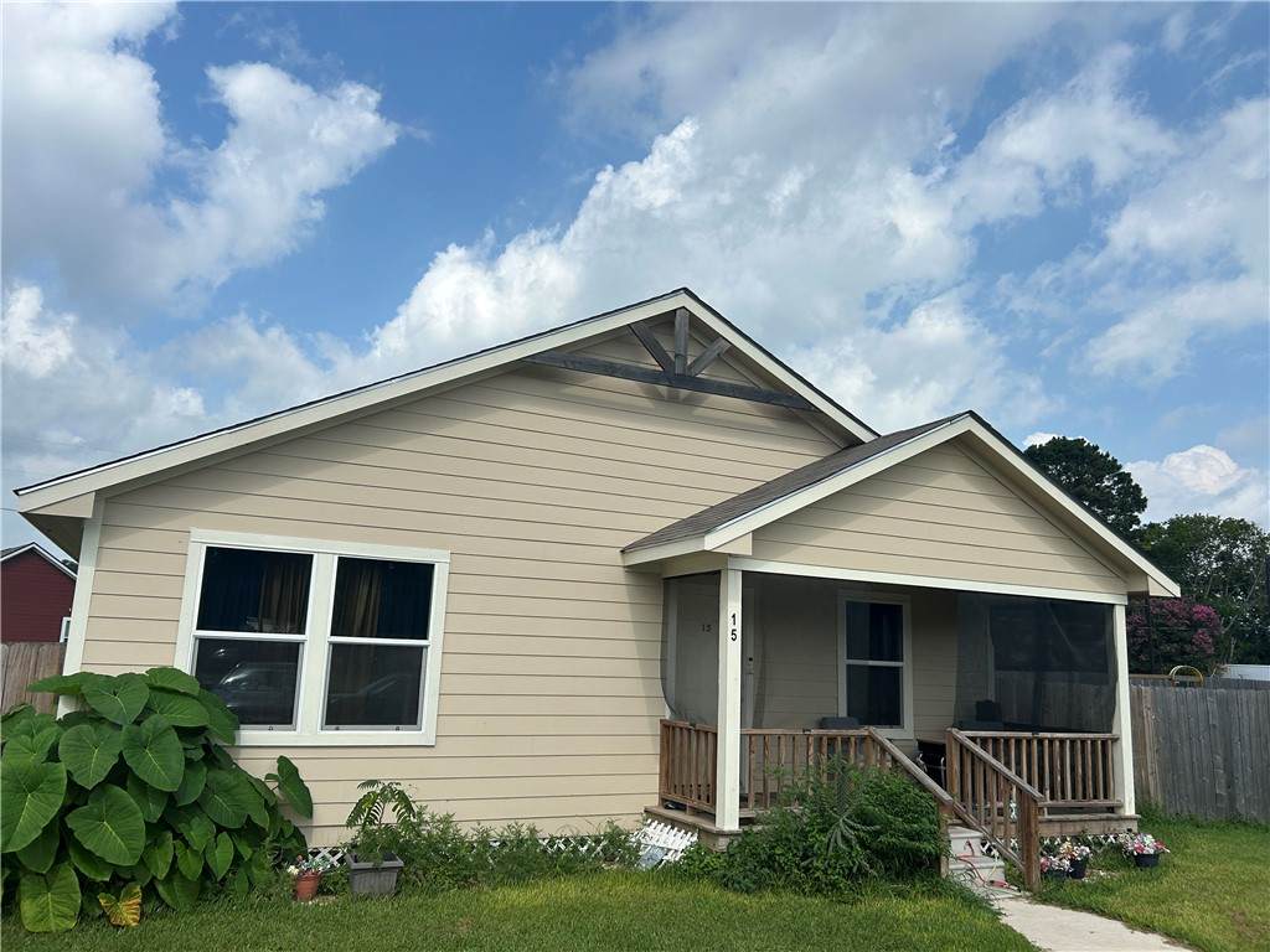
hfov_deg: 67.3
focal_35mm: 26
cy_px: 476
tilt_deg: +9.1
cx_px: 635
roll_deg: -2.6
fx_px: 954
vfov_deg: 53.1
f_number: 1.5
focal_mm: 5.7
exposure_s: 1/5882
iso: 50
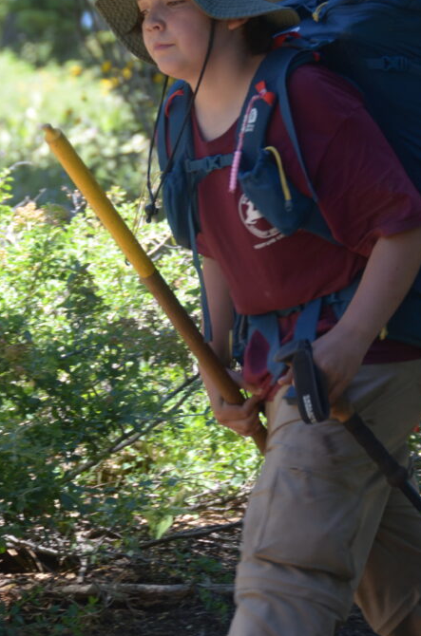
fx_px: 6068
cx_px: 194
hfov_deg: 4.0
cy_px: 259
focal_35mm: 344
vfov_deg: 6.0
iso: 320
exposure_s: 1/125
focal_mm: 150
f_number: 8
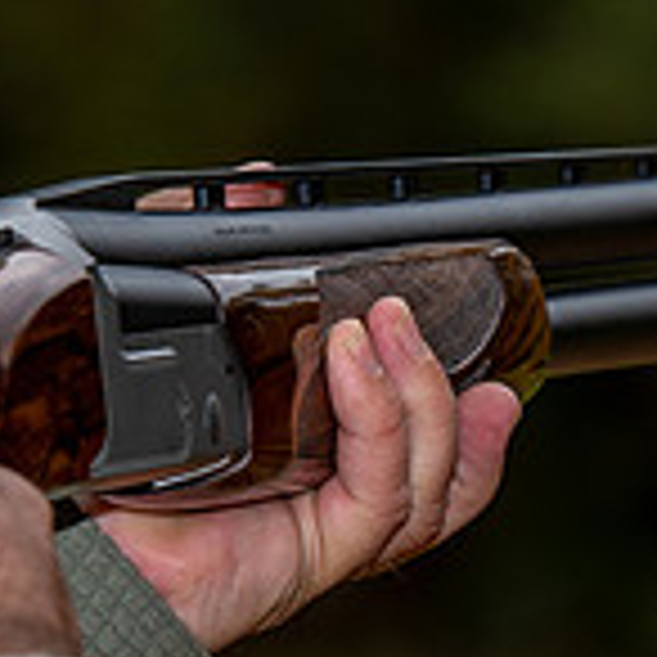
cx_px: 471
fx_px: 16169
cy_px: 286
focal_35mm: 753
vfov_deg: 2.3
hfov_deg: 2.3
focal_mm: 165
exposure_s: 1/250
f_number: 8
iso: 320
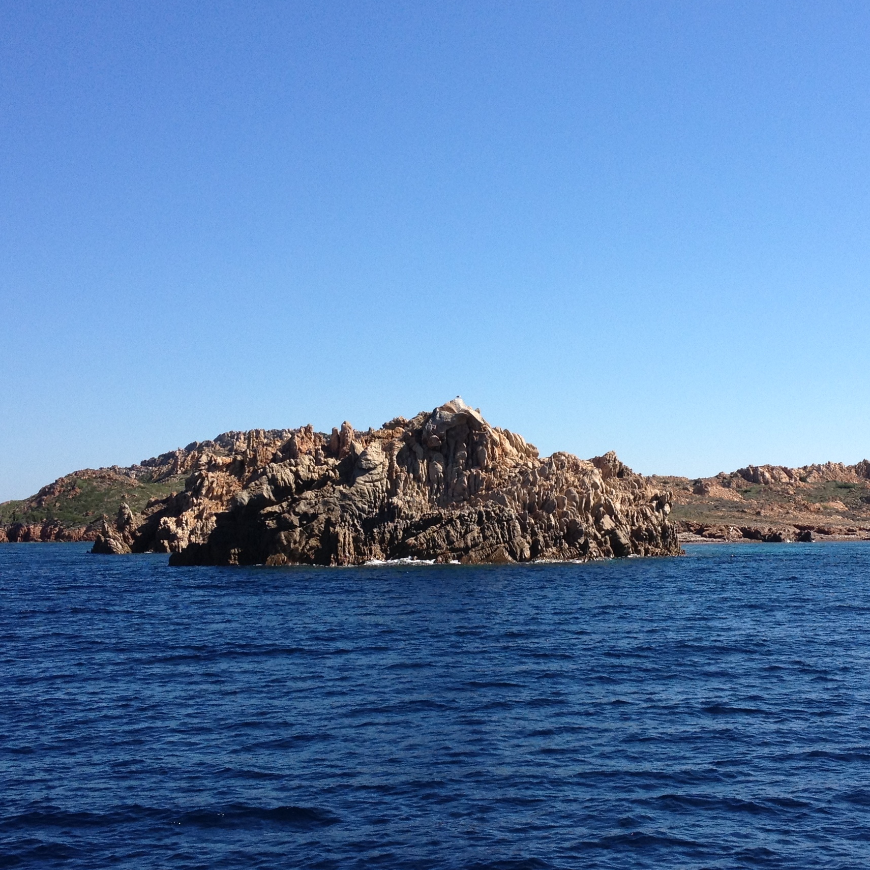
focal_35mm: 59
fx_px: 1678
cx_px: 545
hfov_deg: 29.0
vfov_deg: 29.1
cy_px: 457
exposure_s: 1/1842
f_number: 2.4
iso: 64
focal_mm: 4.28
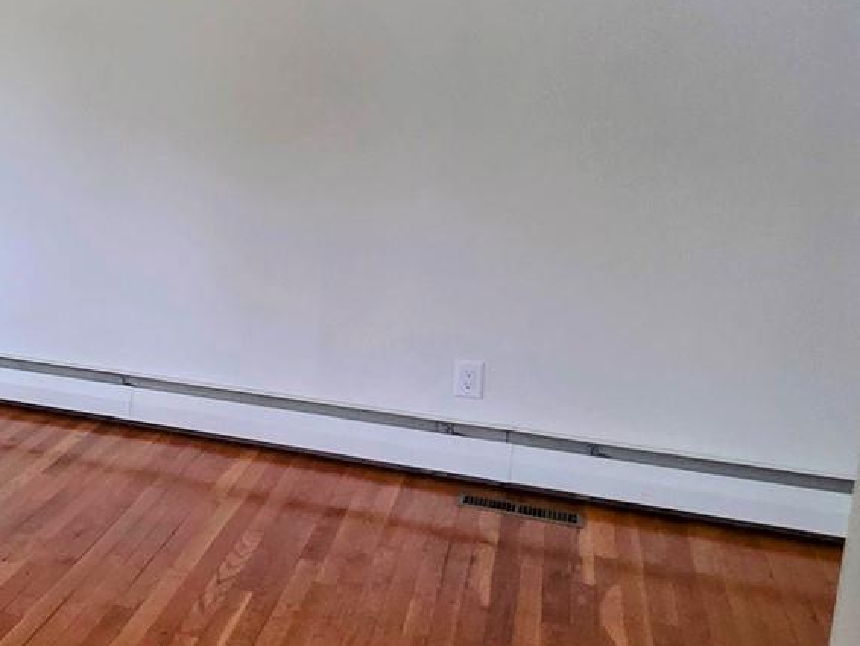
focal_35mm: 47
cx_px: -319
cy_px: 274
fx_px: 1168
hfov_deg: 30.0
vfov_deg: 30.9
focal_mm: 2.2
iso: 160
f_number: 1.9
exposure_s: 1/120
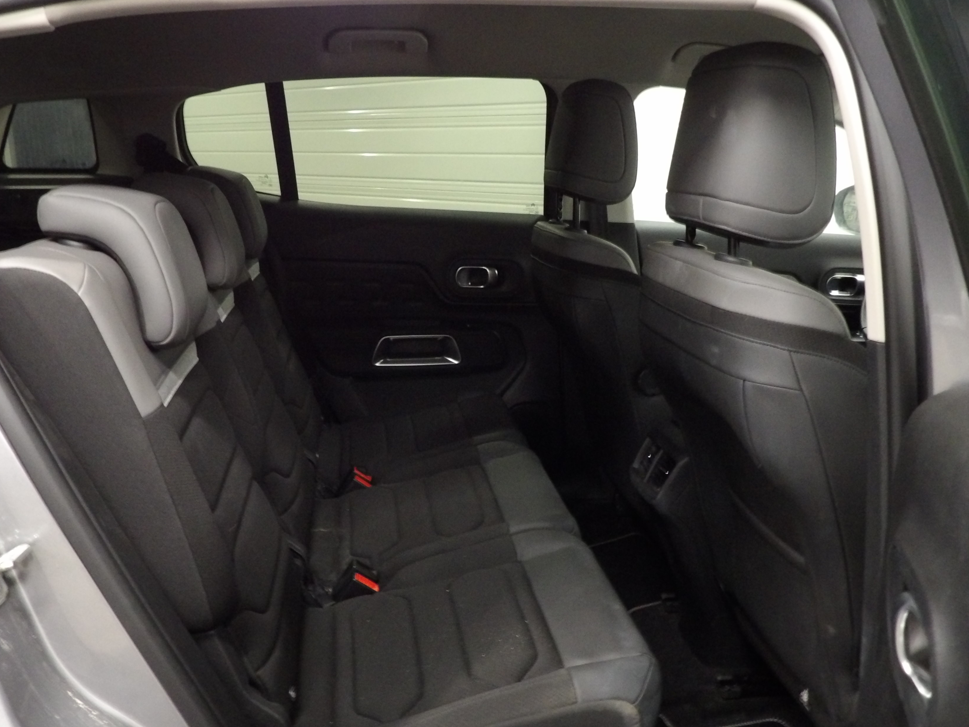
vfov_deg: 45.4
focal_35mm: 31
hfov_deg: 58.2
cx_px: 434
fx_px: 868
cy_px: 389
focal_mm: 5
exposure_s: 1/11
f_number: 3.4
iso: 800
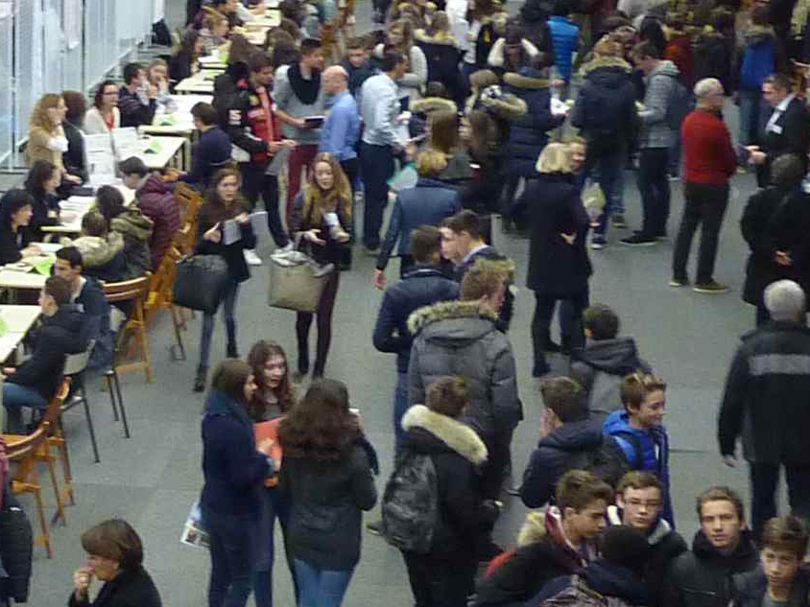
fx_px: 2527
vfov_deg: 13.7
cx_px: -28
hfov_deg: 17.7
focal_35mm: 108
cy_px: 360
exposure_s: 1/30
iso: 250
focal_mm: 4.1
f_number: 3.3
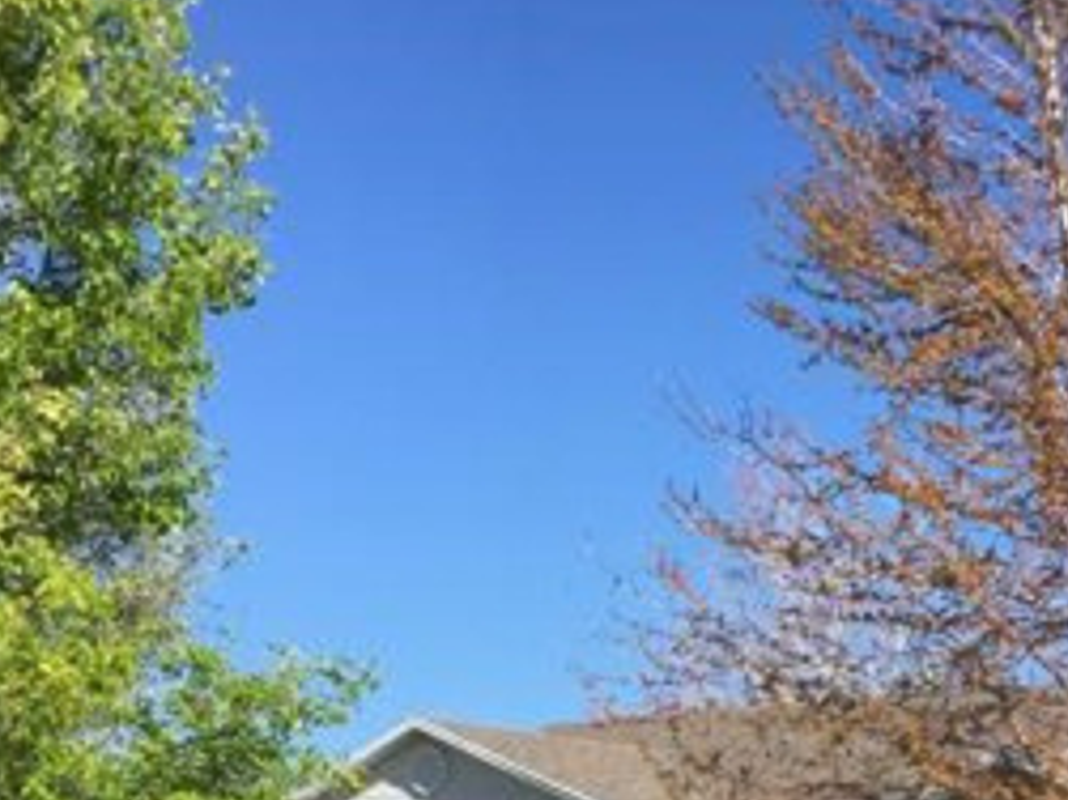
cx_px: 706
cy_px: 877
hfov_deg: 26.2
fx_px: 2282
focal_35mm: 74
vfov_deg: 19.1
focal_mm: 4.15
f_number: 2.2
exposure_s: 1/1425
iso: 25
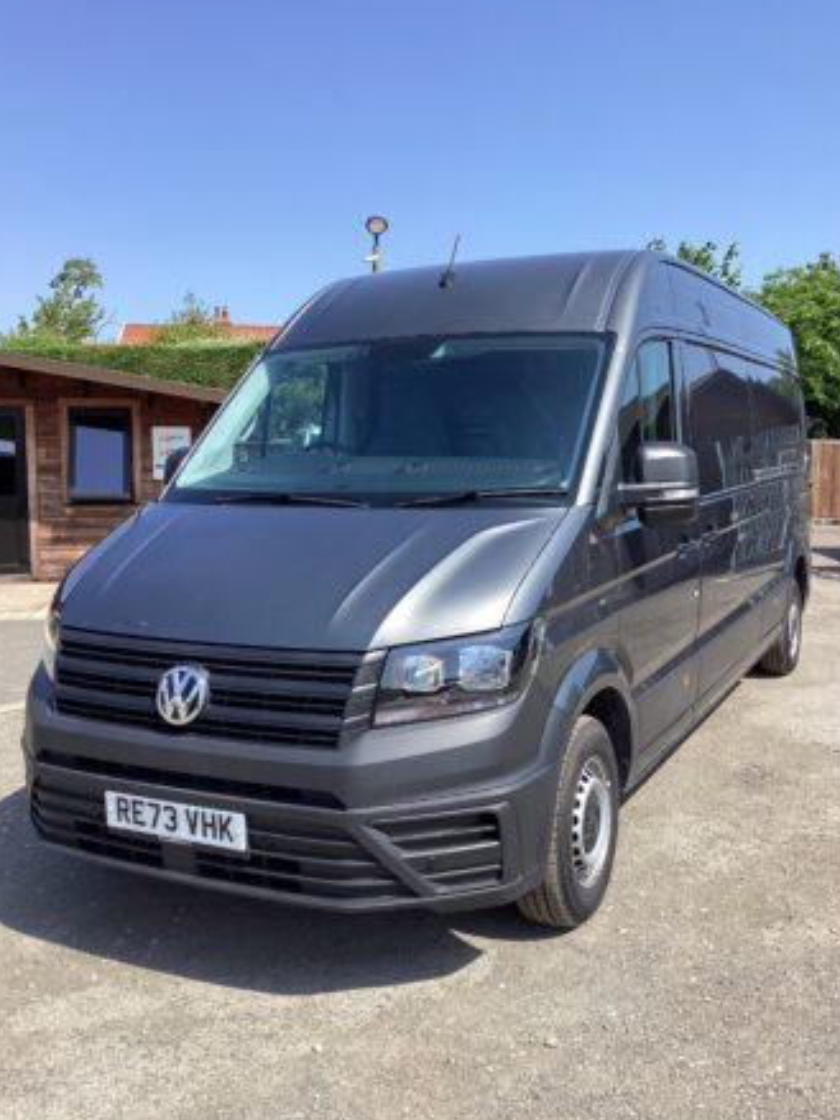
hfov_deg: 42.9
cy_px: 563
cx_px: 431
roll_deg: -0.3
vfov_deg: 55.4
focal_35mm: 33
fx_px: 1068
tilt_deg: -5.5
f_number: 2.4
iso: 25
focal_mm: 3.3
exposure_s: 1/936
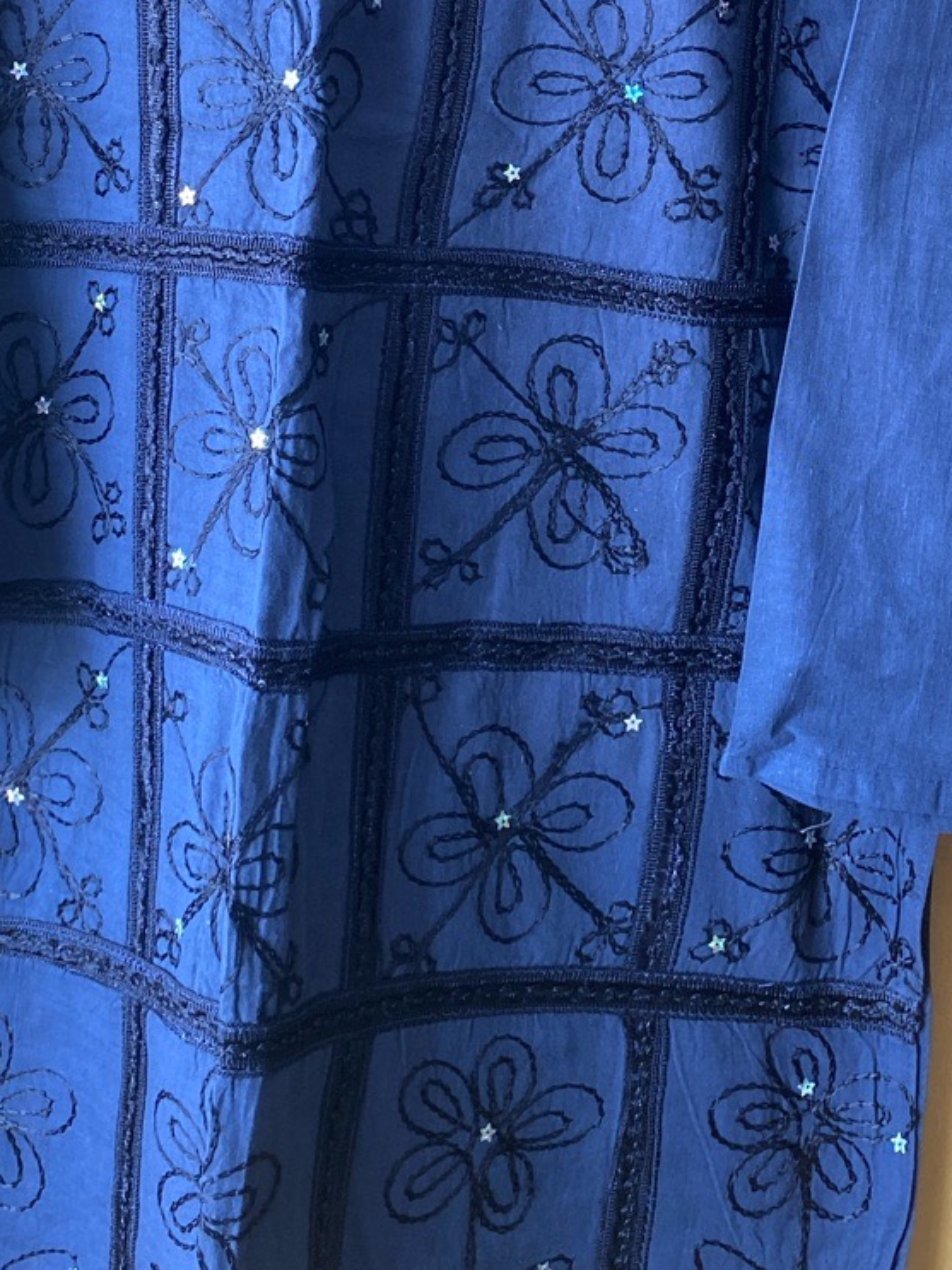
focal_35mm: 56
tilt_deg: -1.1
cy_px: 65
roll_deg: -1.1
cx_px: 391
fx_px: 2054
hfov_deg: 26.1
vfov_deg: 32.2
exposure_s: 1/77
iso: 125
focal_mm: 4.25
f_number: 1.8
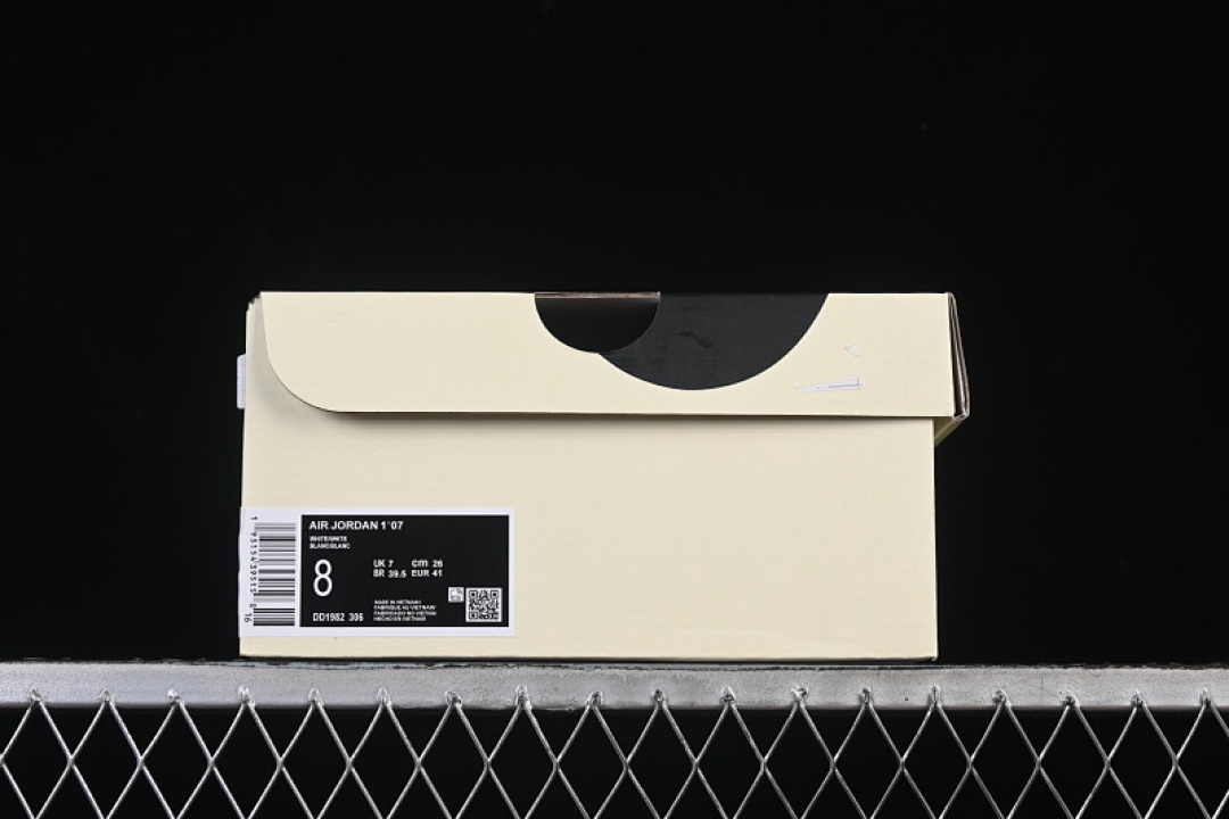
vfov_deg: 18.2
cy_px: 410
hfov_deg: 27.0
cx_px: 614
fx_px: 2560
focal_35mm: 75
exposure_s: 1/80
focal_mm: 50
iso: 160
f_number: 8
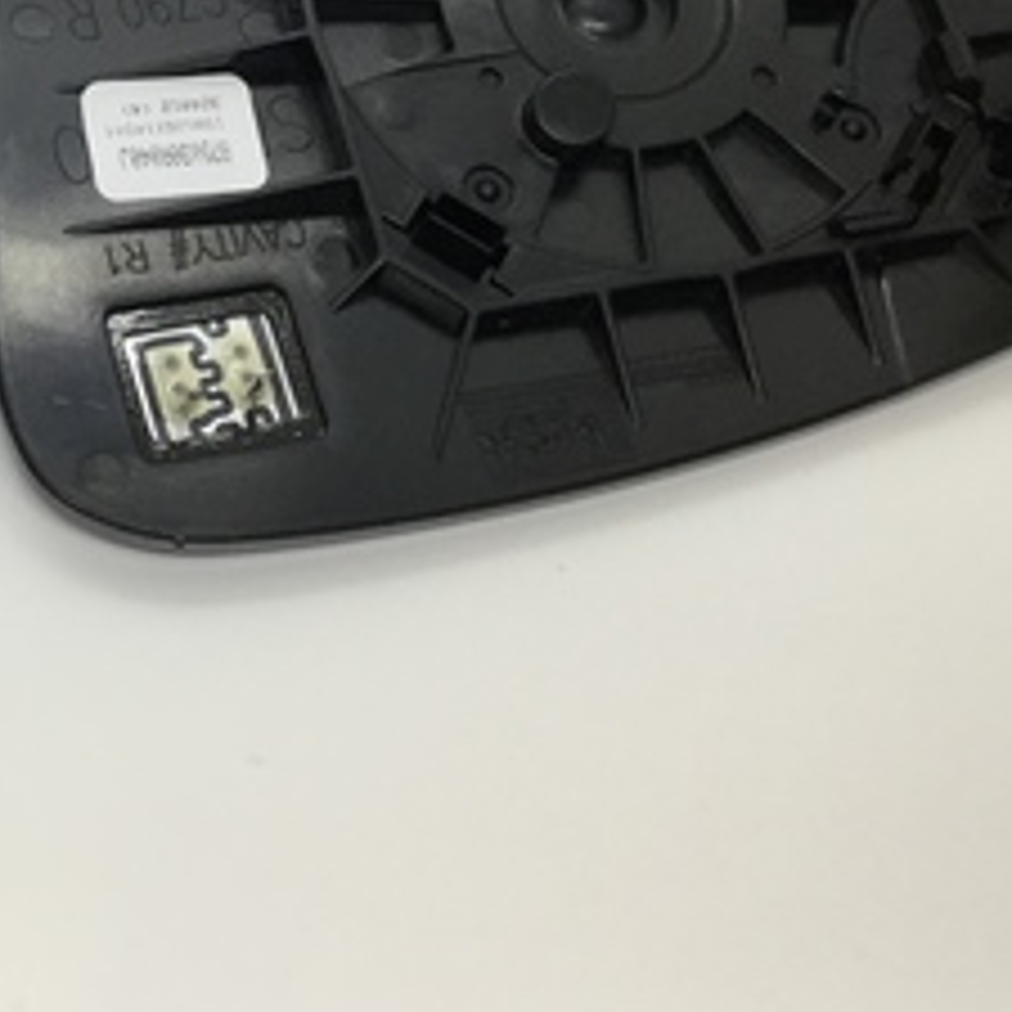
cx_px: -103
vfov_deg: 21.7
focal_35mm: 78
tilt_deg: -59.9
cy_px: 94
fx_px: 2580
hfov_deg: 21.1
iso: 25
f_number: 2.4
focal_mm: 3.3
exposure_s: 1/40
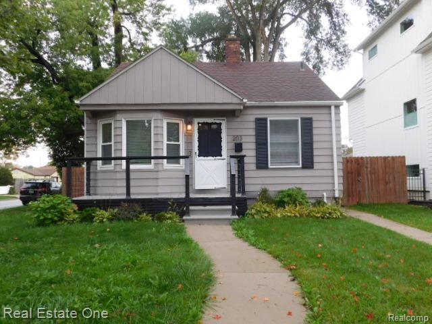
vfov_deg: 46.8
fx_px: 374
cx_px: 216
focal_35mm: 30
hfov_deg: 60.0
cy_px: 162
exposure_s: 1/100
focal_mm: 5.3
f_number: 3.2
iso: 125
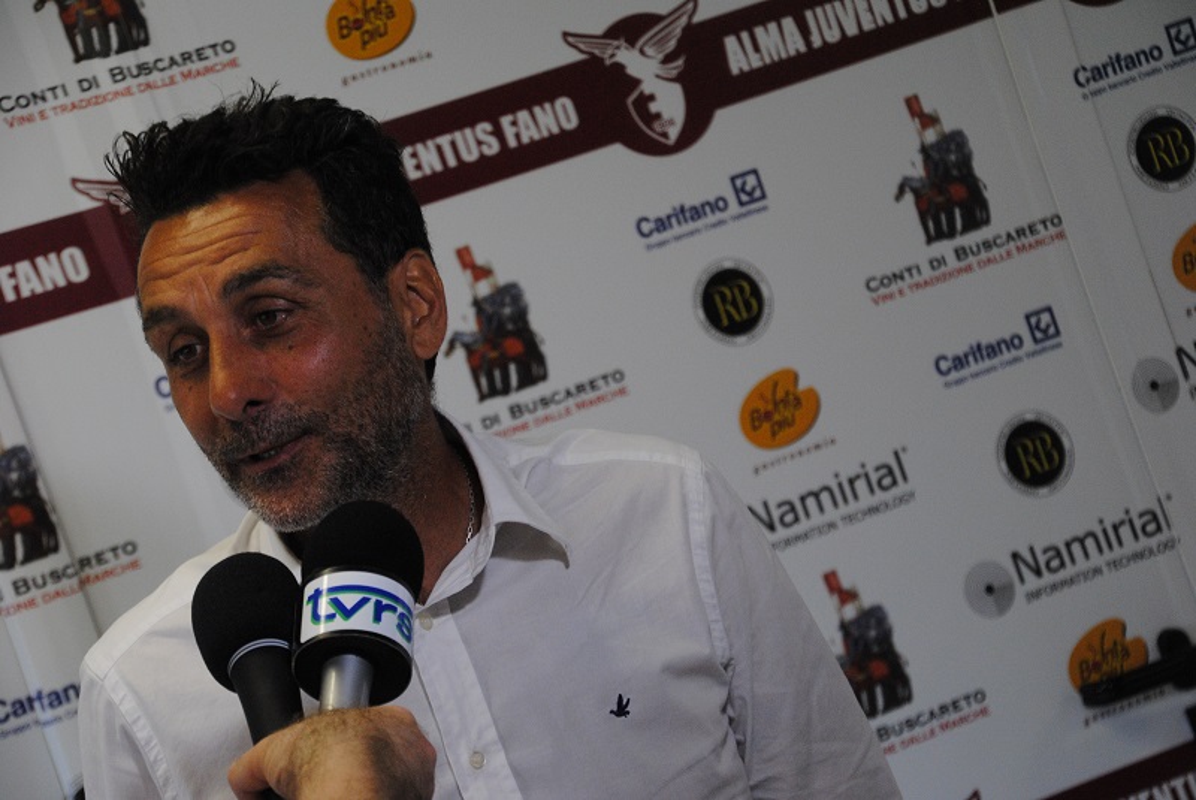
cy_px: 400
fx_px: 3491
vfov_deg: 13.1
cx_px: 598
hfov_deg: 19.4
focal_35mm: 105
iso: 800
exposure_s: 1/125
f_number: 5.6
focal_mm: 70
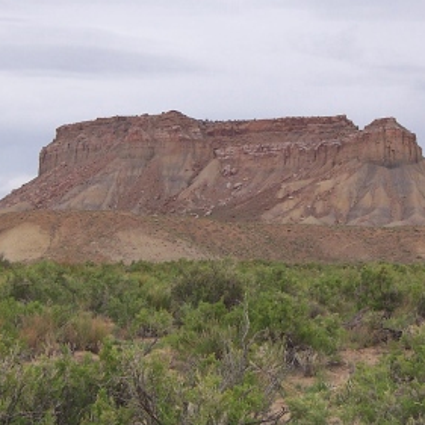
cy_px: 225
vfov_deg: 18.9
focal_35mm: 92
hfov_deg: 18.9
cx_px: 240
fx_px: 1278
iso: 80
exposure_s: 1/500
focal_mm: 12.1
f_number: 4.8
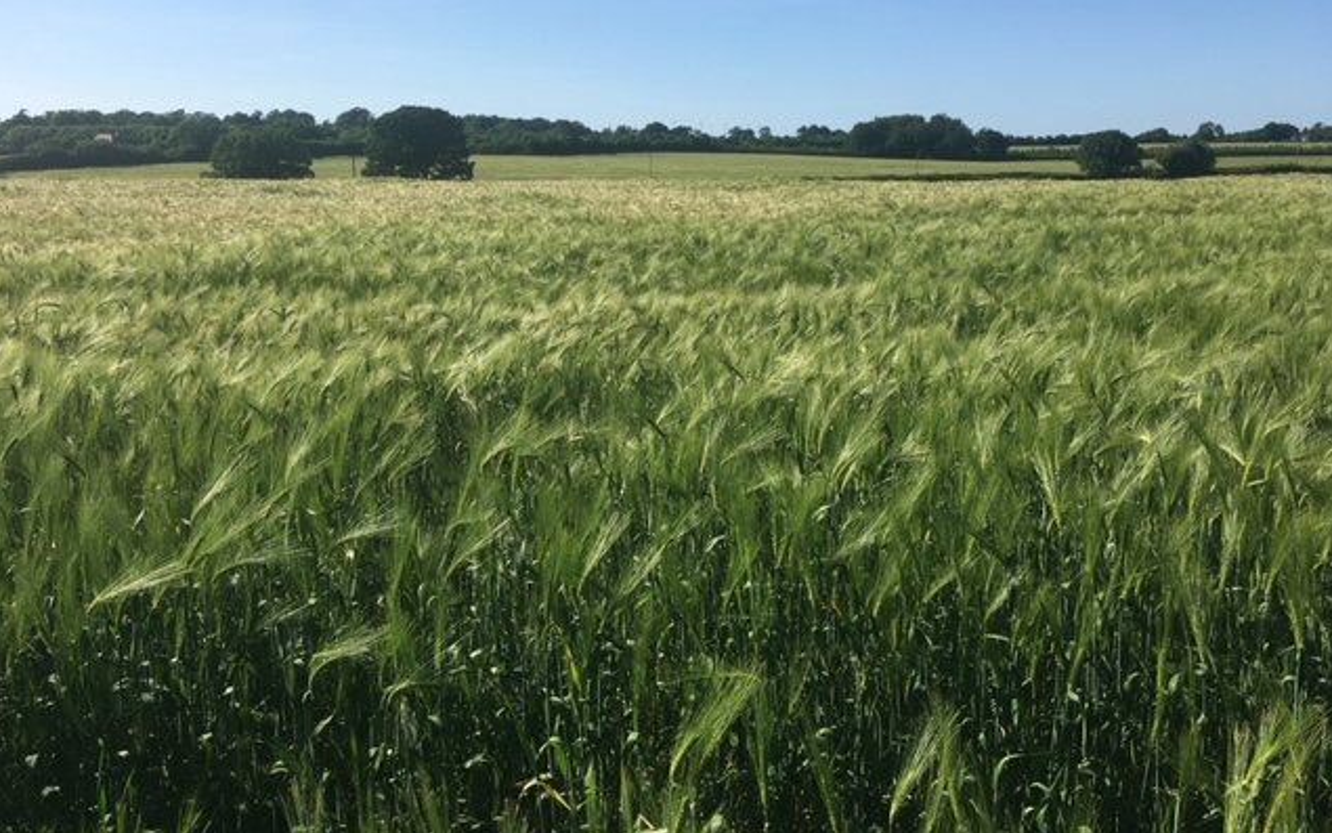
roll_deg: +1.0
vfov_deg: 40.5
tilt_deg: -10.2
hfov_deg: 61.2
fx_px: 1125
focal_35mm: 31
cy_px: 365
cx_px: 667
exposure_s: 1/1709
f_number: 2.2
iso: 25
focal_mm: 4.15
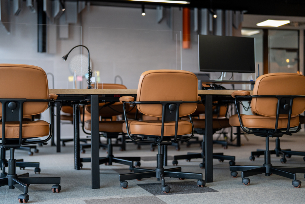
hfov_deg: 39.6
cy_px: 102
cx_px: 152
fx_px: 424
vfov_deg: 27.0
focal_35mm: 50
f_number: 1.4
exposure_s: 1/640
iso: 800
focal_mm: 50
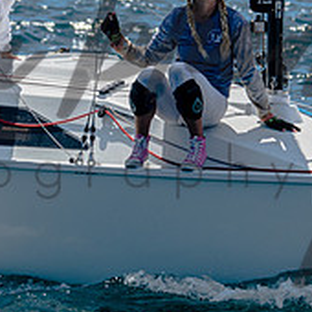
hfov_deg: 1.8
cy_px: 34
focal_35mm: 1001
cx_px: 213
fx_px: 10207
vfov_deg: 1.8
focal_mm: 230
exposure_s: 1/2000
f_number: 5.3
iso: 200
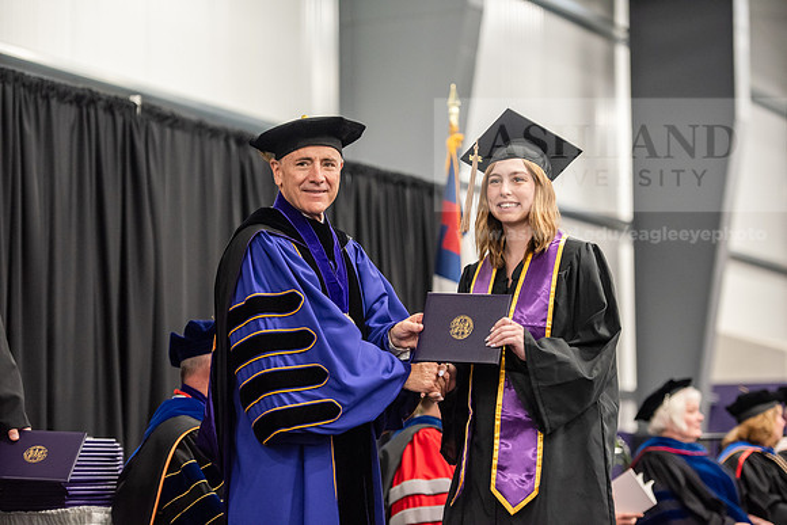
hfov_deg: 18.6
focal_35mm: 110
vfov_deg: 12.5
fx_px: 2405
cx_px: 394
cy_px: 262
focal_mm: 110
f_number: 3.2
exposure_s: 1/200
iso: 3200
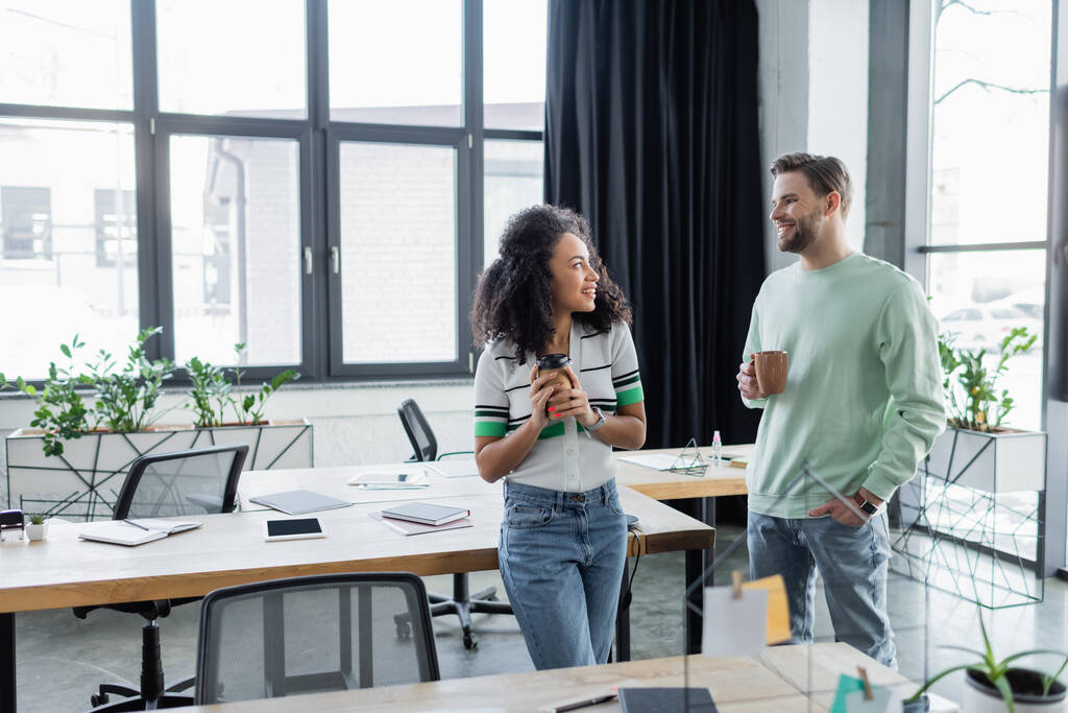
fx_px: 1038
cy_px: 356
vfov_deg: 37.9
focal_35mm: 35
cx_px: 534
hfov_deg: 54.4
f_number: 2.5
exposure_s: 1/200
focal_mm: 35
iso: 200
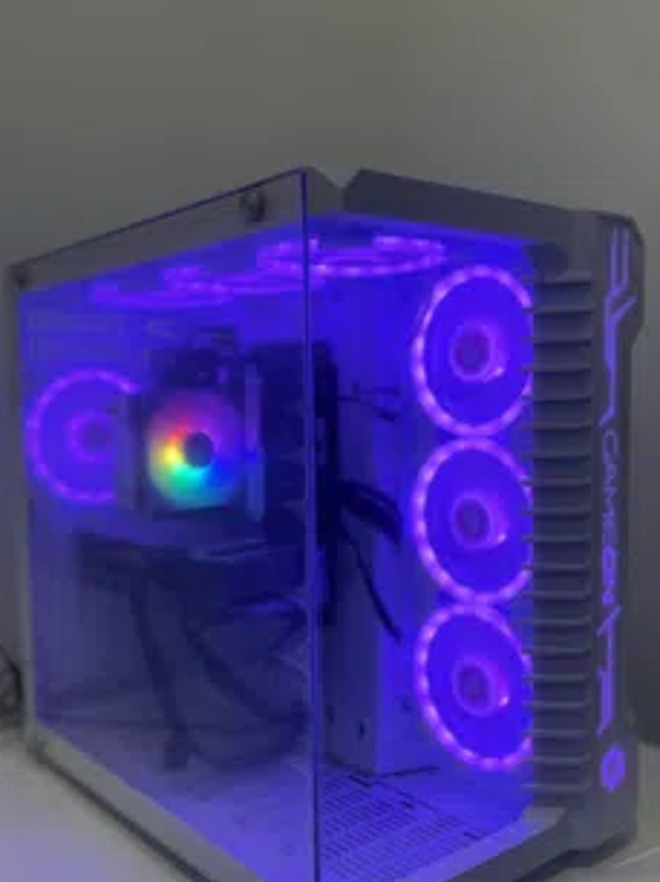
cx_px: 320
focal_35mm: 34
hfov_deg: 41.7
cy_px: 476
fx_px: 866
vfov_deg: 53.9
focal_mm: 4.2
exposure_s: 1/50
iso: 80
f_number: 1.6
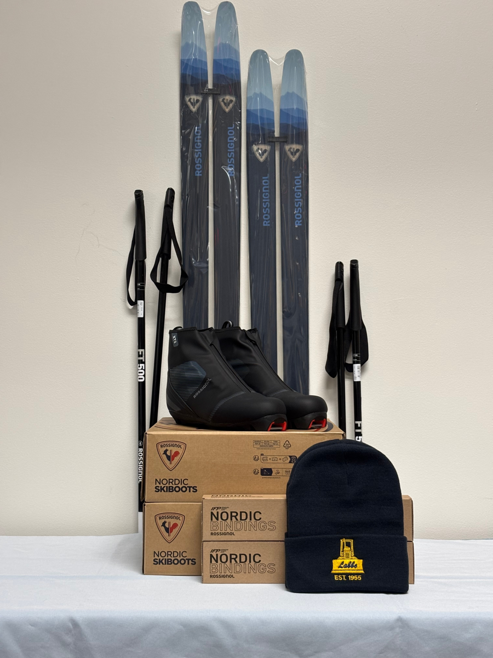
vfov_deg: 36.8
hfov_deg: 28.0
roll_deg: -1.5
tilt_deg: +1.5
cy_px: 329
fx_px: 987
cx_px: 246
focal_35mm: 52
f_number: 1.6
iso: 125
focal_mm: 5.96
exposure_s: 1/60
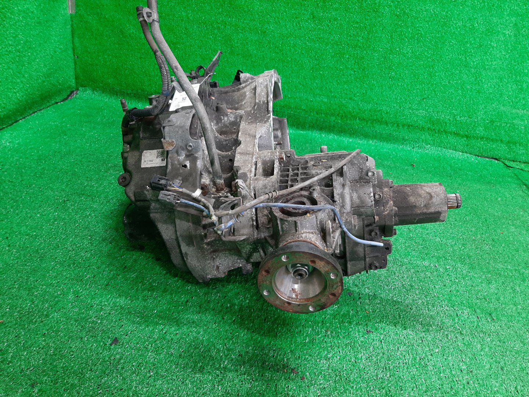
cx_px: 264
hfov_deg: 67.3
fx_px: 397
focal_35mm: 26
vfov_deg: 53.1
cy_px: 198
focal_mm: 3.93
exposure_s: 1/50
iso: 124
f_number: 1.7
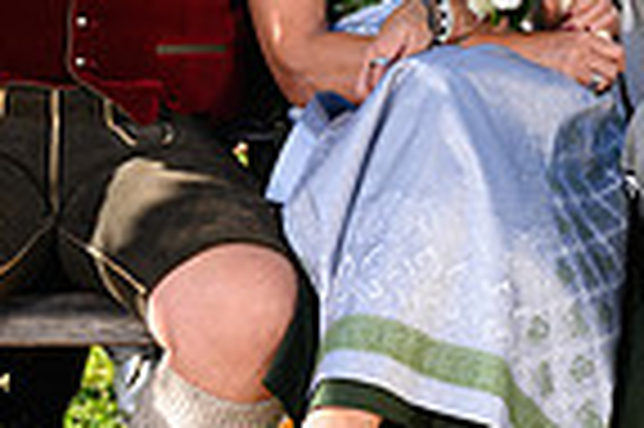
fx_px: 3127
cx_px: 333
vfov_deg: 7.8
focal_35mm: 175
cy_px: -32
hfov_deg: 11.8
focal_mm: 43
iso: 100
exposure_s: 1/500
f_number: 3.2
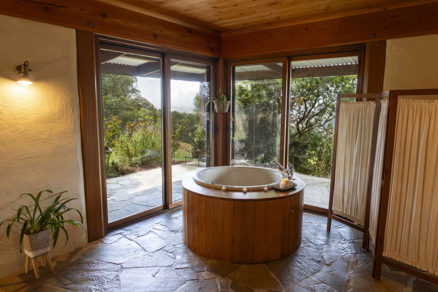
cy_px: 146
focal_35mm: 24
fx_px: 292
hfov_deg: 73.7
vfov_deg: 53.1
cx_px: 219
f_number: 9
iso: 400
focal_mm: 16
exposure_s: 1/40
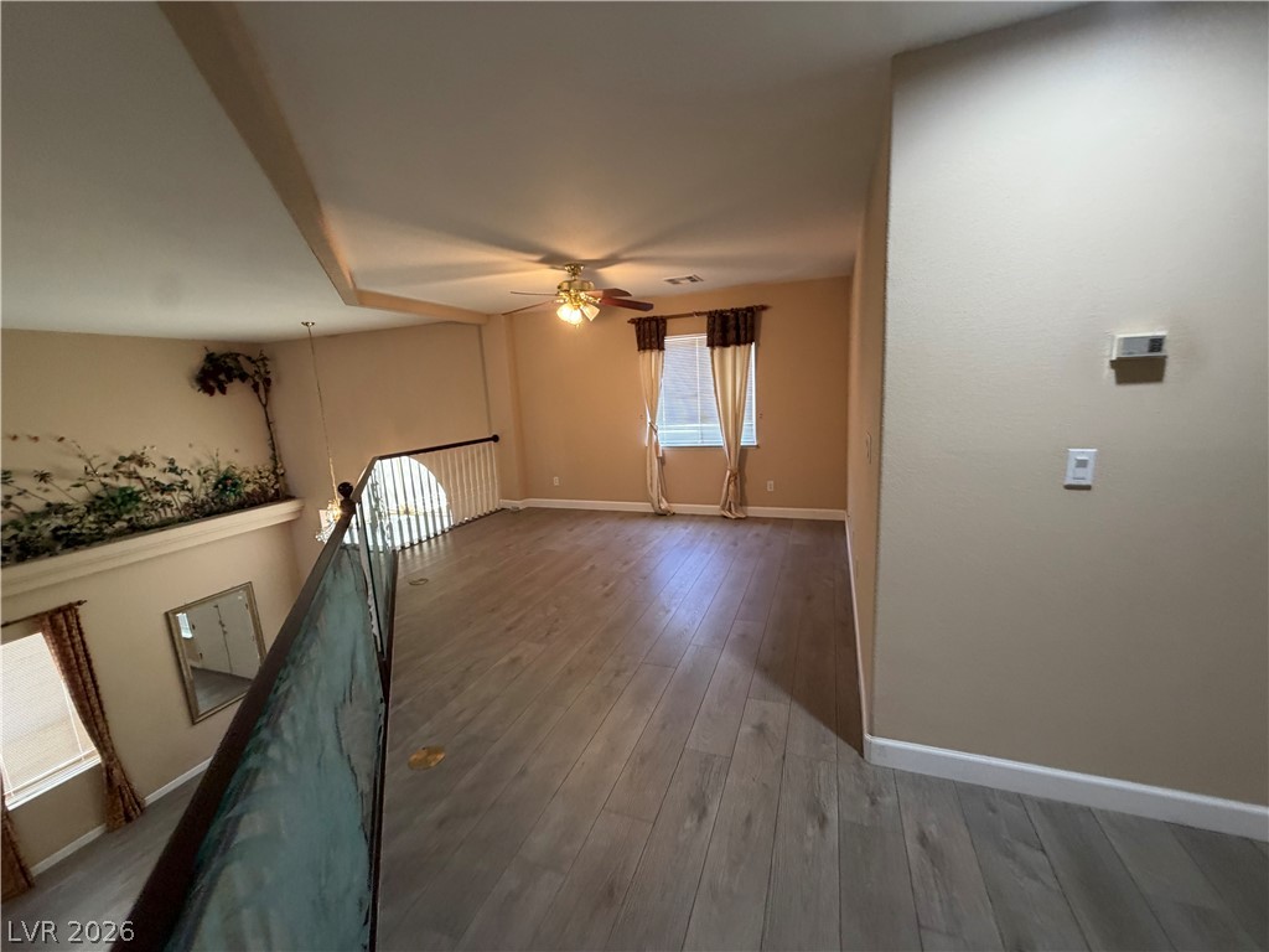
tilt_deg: -15.5
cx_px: 634
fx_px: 513
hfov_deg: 102.1
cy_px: 476
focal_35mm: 14
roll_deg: +4.6
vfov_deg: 85.7
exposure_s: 1/60
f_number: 2.2
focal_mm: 2.22
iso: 250
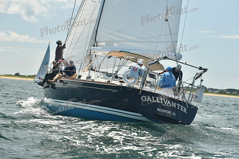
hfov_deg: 22.1
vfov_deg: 14.9
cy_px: 80
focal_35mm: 92
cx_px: 120
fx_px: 611
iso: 320
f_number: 7.1
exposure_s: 1/640
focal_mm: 92
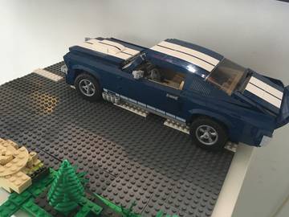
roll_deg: -7.1
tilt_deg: -32.8
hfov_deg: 61.7
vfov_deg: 48.2
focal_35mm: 29
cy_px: 108
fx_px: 242
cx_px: 144
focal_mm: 4.15
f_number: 2.2
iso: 160
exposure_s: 1/33
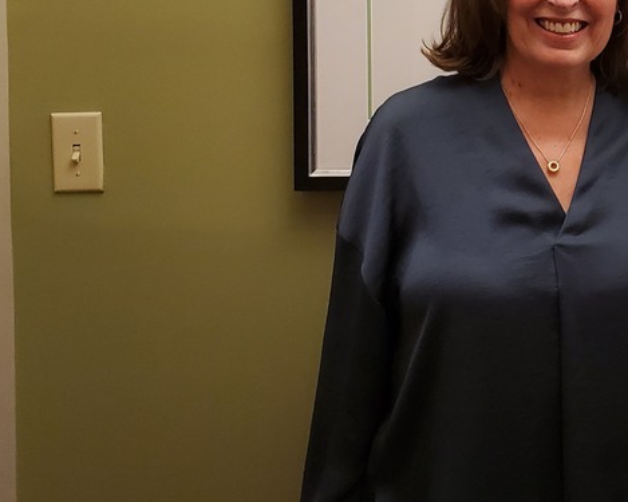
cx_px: 660
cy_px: 0
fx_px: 1208
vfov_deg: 22.6
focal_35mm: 65
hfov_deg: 27.1
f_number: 2.4
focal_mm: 4.3
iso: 320
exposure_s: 1/120
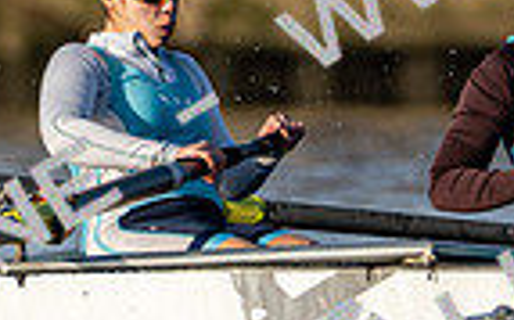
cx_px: 14
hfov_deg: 0.8
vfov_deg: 0.5
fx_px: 34685
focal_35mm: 2479
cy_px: 128
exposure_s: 1/2000
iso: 400
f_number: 6.3
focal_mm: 600
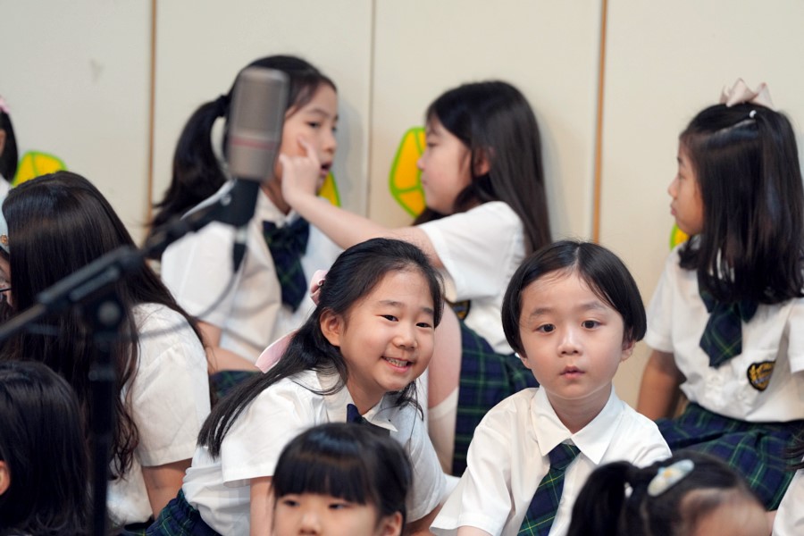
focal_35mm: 200
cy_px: 268
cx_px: 402
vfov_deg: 6.9
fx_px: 4466
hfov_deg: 10.3
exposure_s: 1/250
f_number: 4
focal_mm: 200
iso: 2000
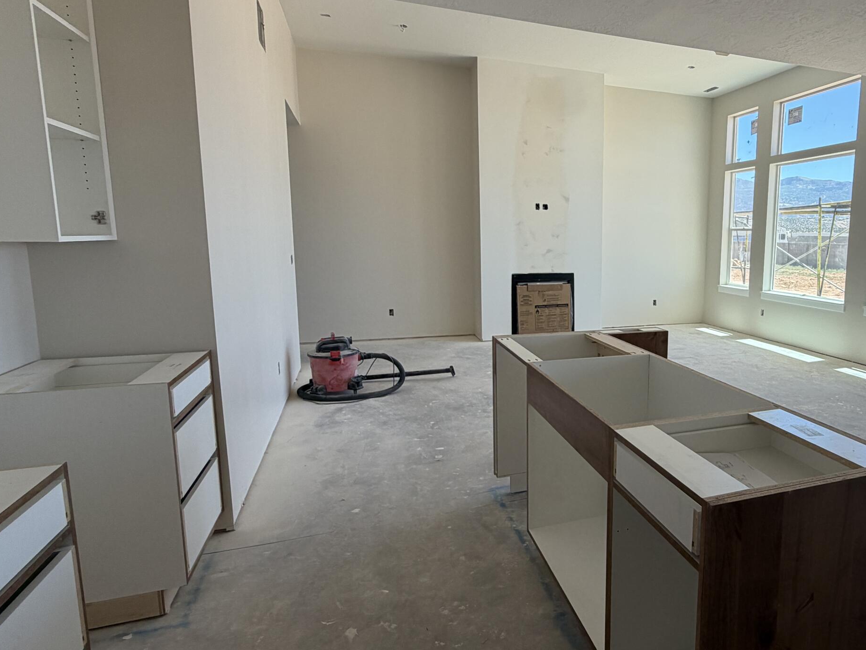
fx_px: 575
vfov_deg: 58.9
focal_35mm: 23
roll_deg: -0.3
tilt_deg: -5.4
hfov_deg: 71.0
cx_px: 600
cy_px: 319
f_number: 2.2
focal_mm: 2.22
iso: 50
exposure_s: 1/174
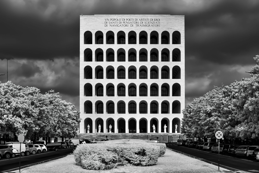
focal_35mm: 52
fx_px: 378
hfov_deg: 37.9
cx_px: 130
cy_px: 86
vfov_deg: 25.8
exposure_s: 1/320
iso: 100
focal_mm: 35
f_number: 8
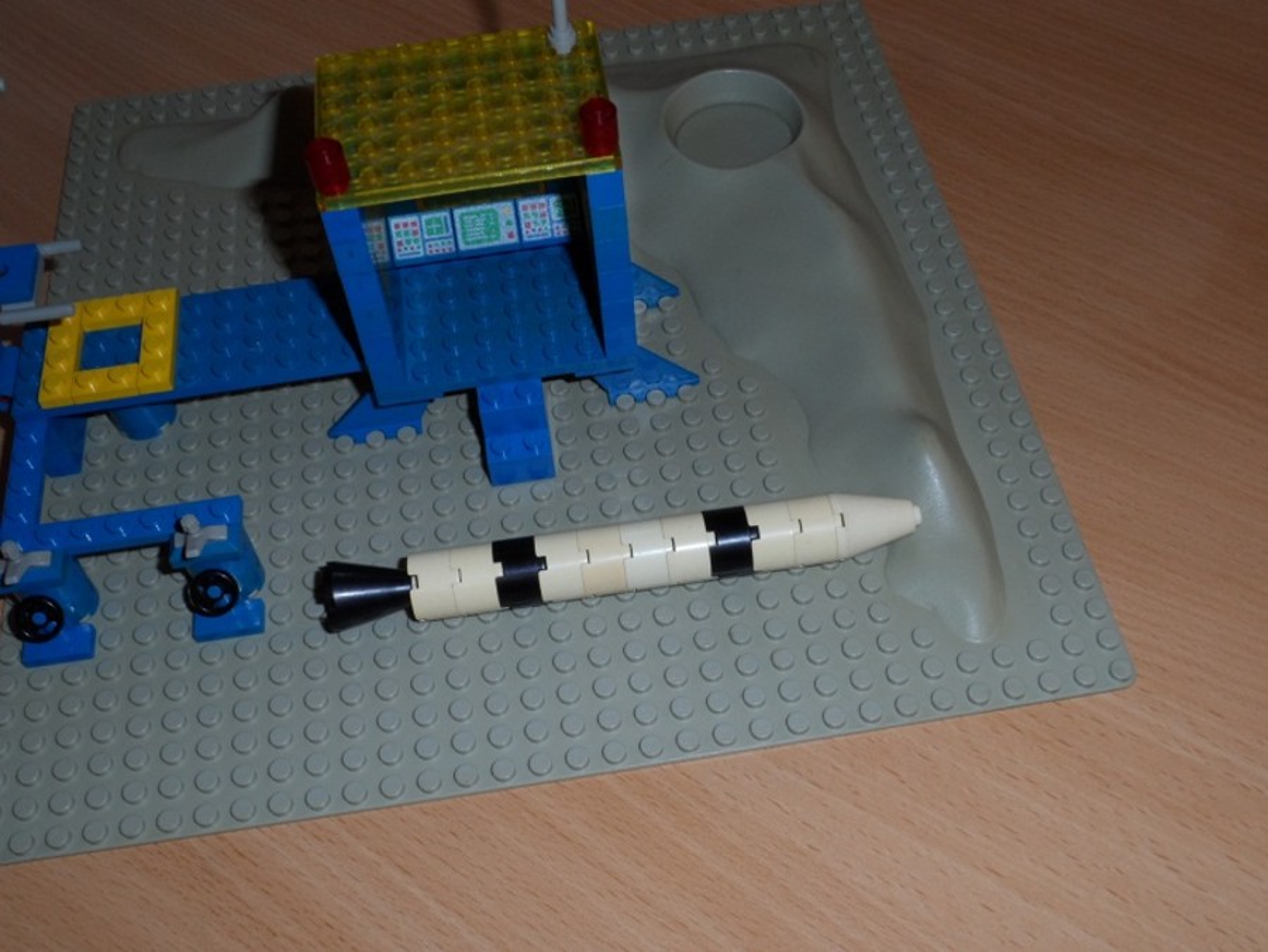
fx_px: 1503
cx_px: 634
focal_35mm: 41
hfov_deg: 45.8
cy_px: 476
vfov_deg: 35.2
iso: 100
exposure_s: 1/15
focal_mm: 6.8
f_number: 7.4
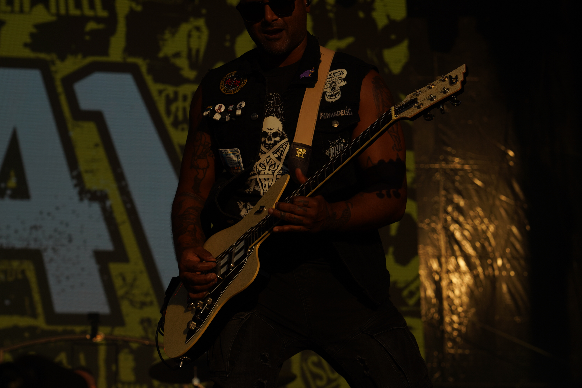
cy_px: 194
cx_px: 291
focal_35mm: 105
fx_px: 1697
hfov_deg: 19.5
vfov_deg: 13.0
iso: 100
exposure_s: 1/1000
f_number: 8
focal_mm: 105
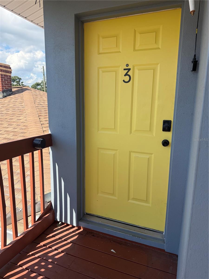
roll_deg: -0.5
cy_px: 140
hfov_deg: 56.8
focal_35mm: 24
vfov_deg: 71.6
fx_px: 193
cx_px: 104
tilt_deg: -11.0
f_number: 1.78
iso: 100
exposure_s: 1/2907
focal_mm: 6.76
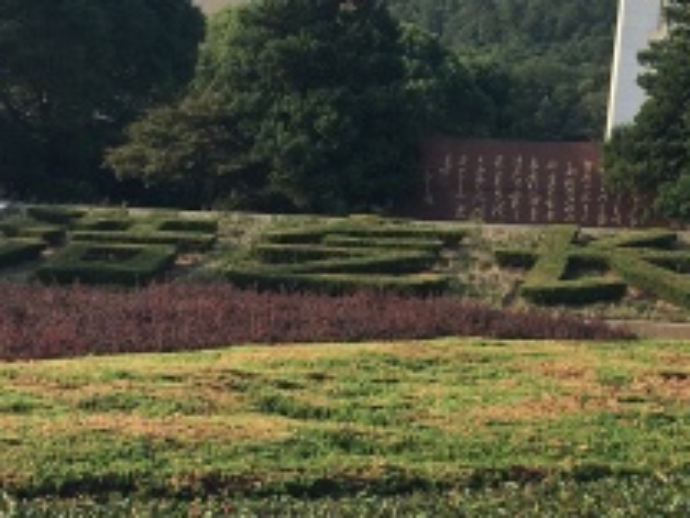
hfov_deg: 19.9
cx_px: 581
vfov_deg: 15.1
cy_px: 38
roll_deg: -1.2
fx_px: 1935
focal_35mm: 97
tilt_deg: +5.1
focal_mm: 4.15
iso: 25
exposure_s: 1/950
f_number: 2.2
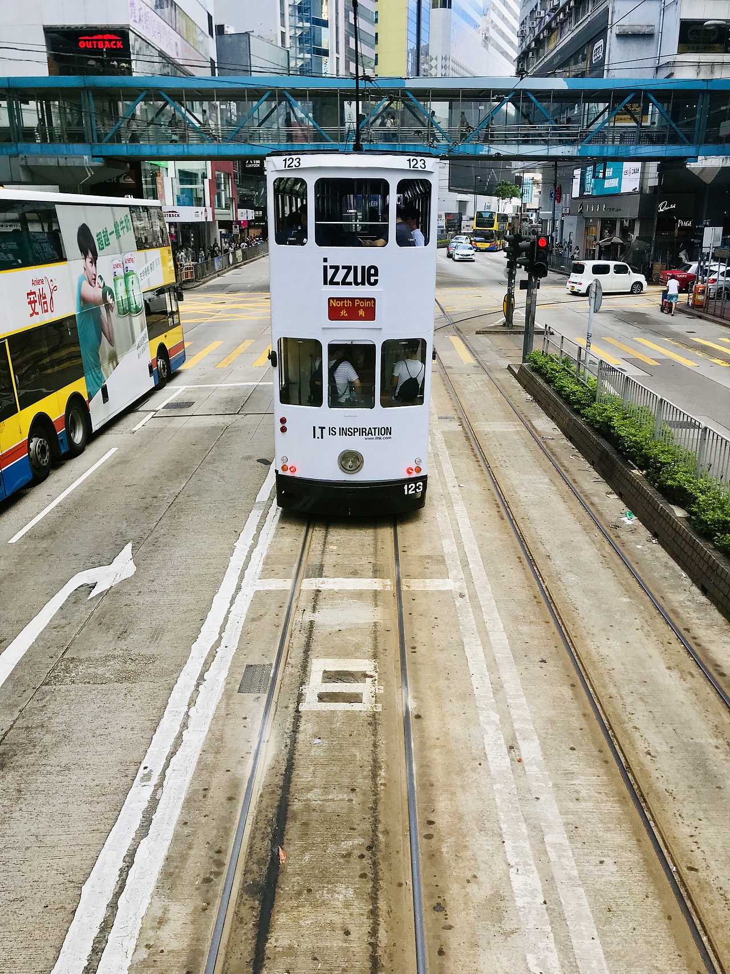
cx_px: 365
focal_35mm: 28
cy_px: 487
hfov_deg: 49.7
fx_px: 787
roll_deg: -0.5
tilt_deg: -17.4
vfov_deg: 63.4
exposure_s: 1/327
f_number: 1.8
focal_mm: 3.99
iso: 20
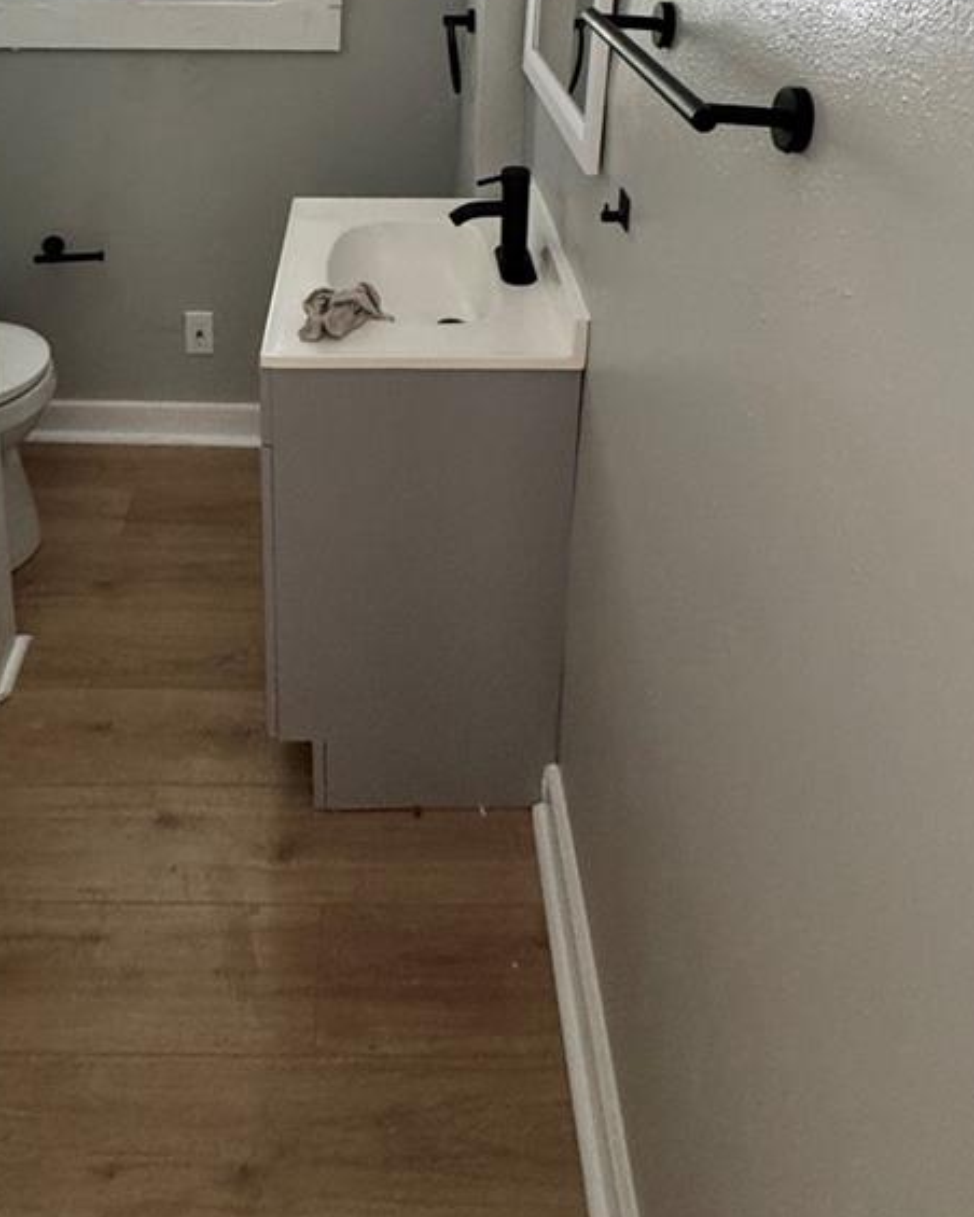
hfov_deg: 49.7
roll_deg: -1.3
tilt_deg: -15.1
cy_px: 88
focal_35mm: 29
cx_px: 390
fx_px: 1045
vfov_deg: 52.1
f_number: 2.2
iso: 320
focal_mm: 2.22
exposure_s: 1/60
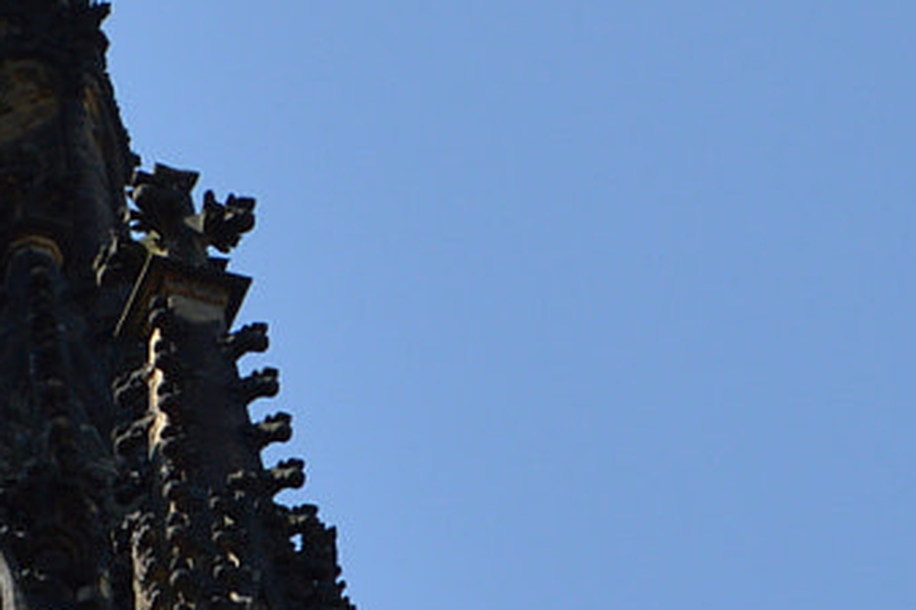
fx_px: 9927
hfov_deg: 5.3
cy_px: 830
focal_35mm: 390
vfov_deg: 3.5
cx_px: -209
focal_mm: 55
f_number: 7.1
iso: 200
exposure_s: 1/640
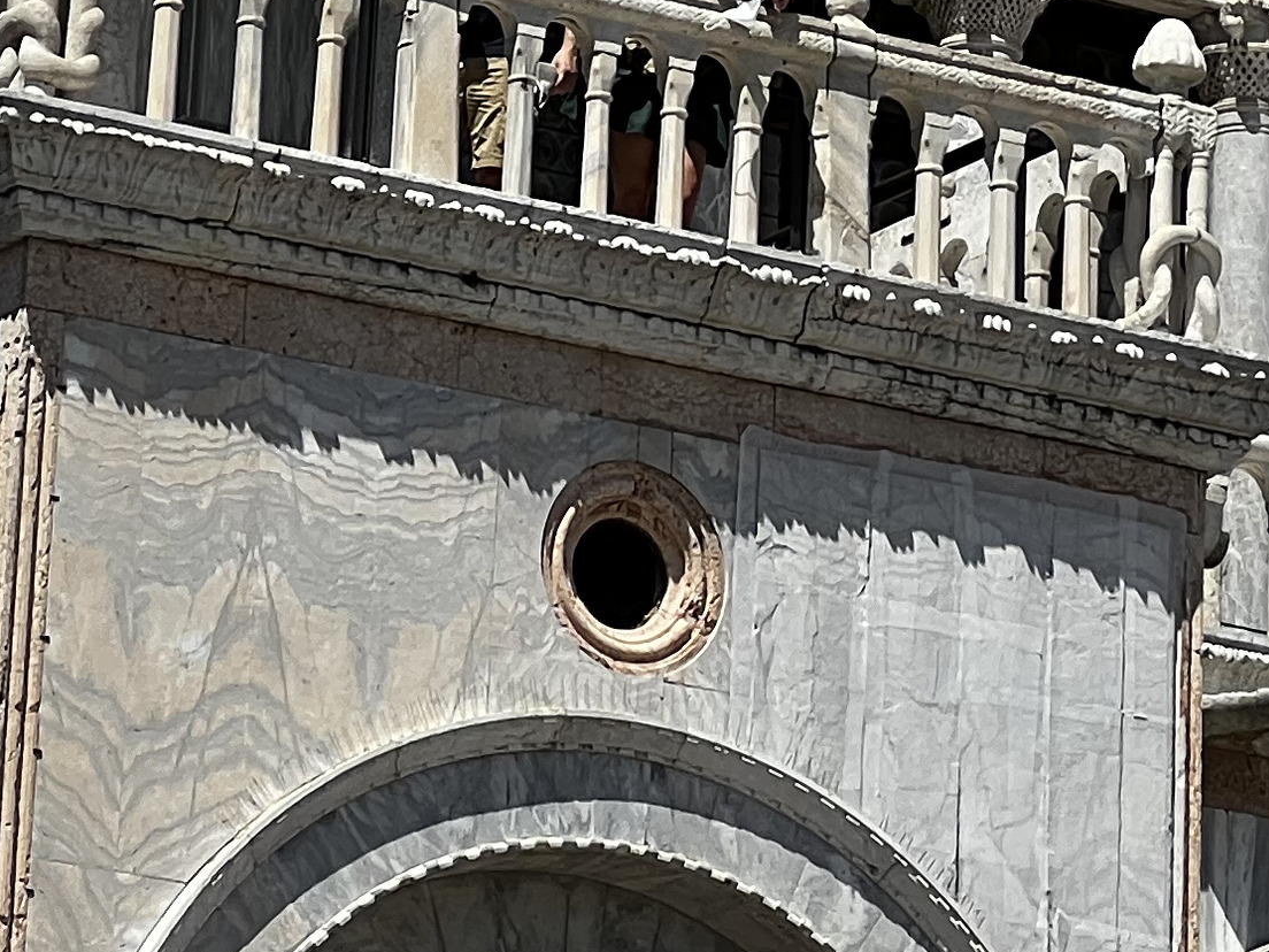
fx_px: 10228
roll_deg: +1.3
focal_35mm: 279
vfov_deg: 5.3
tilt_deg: +23.5
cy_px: -673
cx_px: 1874
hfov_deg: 7.0
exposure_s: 1/889
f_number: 2.8
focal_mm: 9
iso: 32
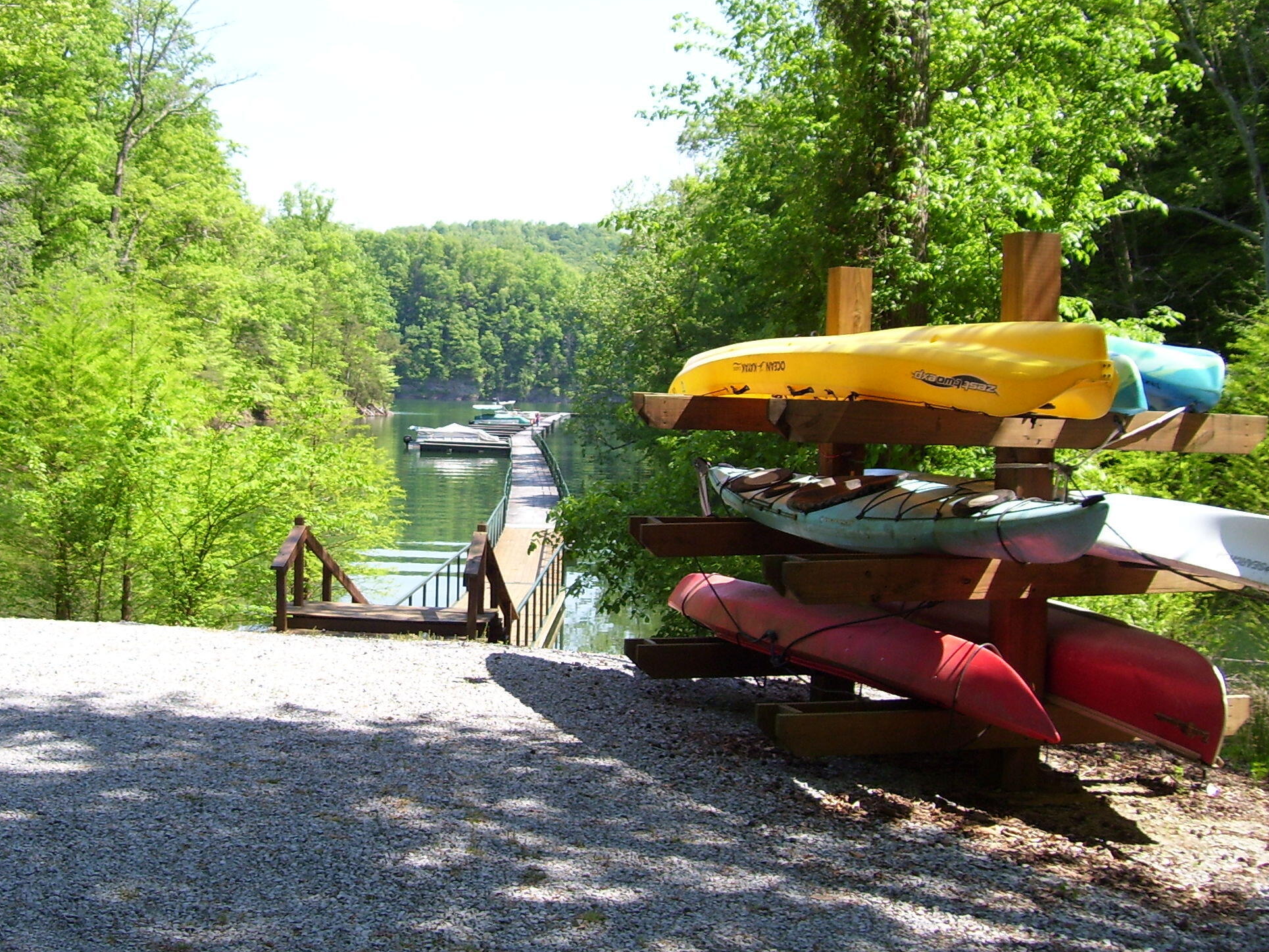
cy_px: 469
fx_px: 1576
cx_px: 526
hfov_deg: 43.7
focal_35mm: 43
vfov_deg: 33.6
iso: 80
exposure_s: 1/500
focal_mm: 6
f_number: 2.7
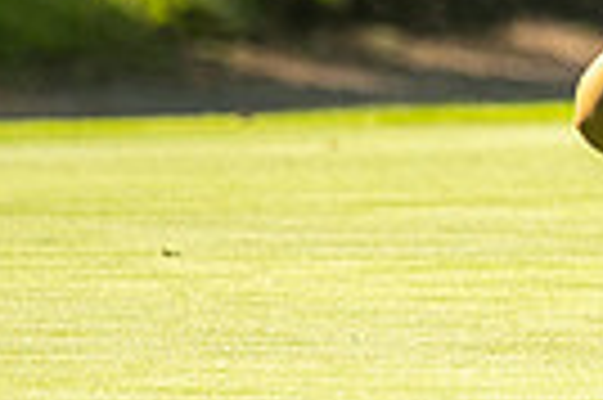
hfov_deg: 1.1
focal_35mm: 1943
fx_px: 32505
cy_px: -243
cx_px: 1282
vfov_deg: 0.7
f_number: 4
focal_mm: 300
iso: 200
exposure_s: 1/1000
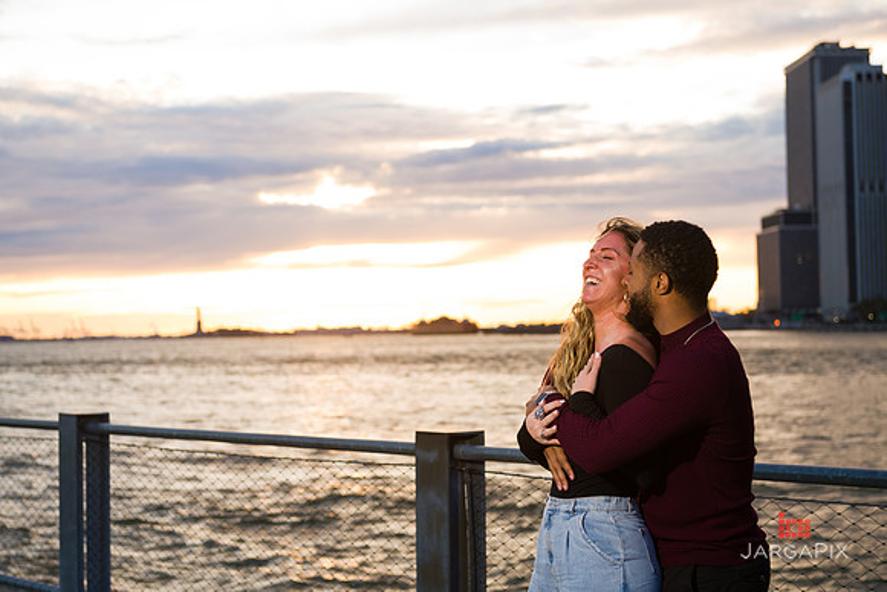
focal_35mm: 62
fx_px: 1528
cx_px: 444
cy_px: 296
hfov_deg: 32.4
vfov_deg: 21.9
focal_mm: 62
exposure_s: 1/200
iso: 250
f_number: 4
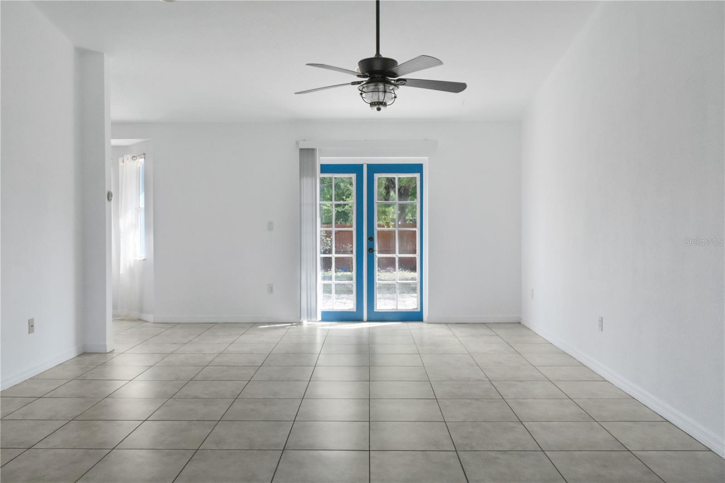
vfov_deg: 43.6
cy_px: 242
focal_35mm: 30
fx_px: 604
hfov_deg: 61.9
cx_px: 362
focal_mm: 20
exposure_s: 1/250
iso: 1600
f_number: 9
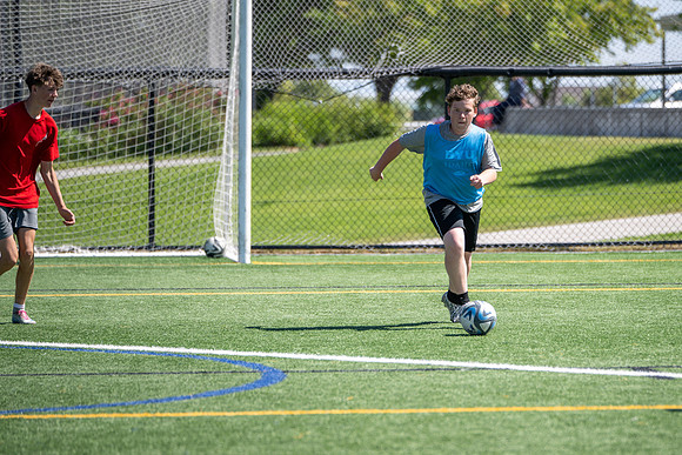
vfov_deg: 7.5
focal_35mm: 184
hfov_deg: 11.2
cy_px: 266
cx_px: 432
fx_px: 3482
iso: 40
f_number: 2.8
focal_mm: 145
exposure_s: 1/800
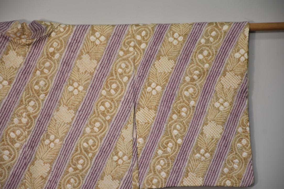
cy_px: 94
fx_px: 1373
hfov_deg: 11.8
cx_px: 142
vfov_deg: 7.9
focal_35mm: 174
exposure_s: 1/50
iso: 400
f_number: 5.6
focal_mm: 116
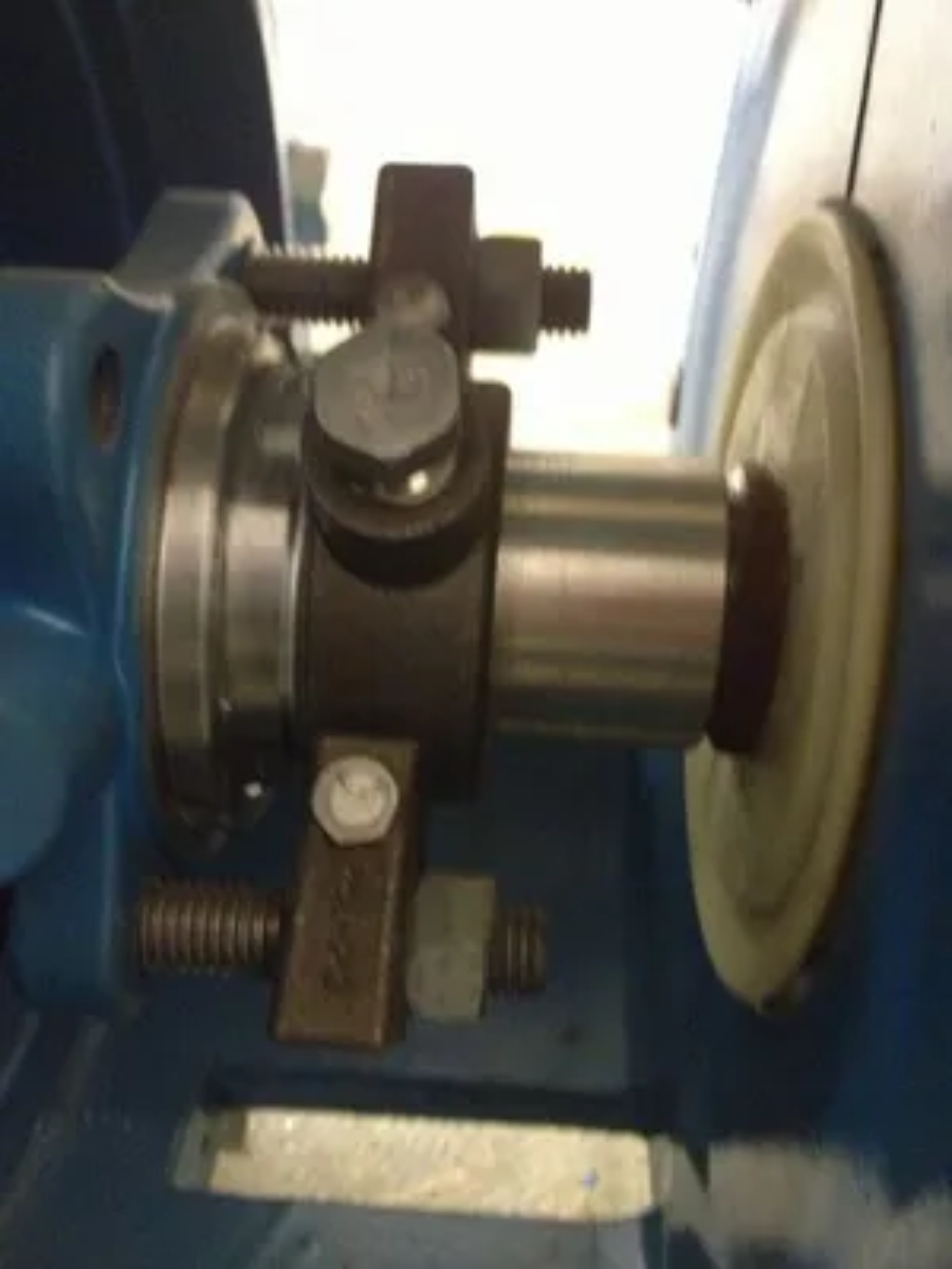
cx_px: 476
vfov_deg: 52.6
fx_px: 1283
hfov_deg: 40.7
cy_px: 634
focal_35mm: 35
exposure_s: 1/15
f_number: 2.4
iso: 800
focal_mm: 4.28
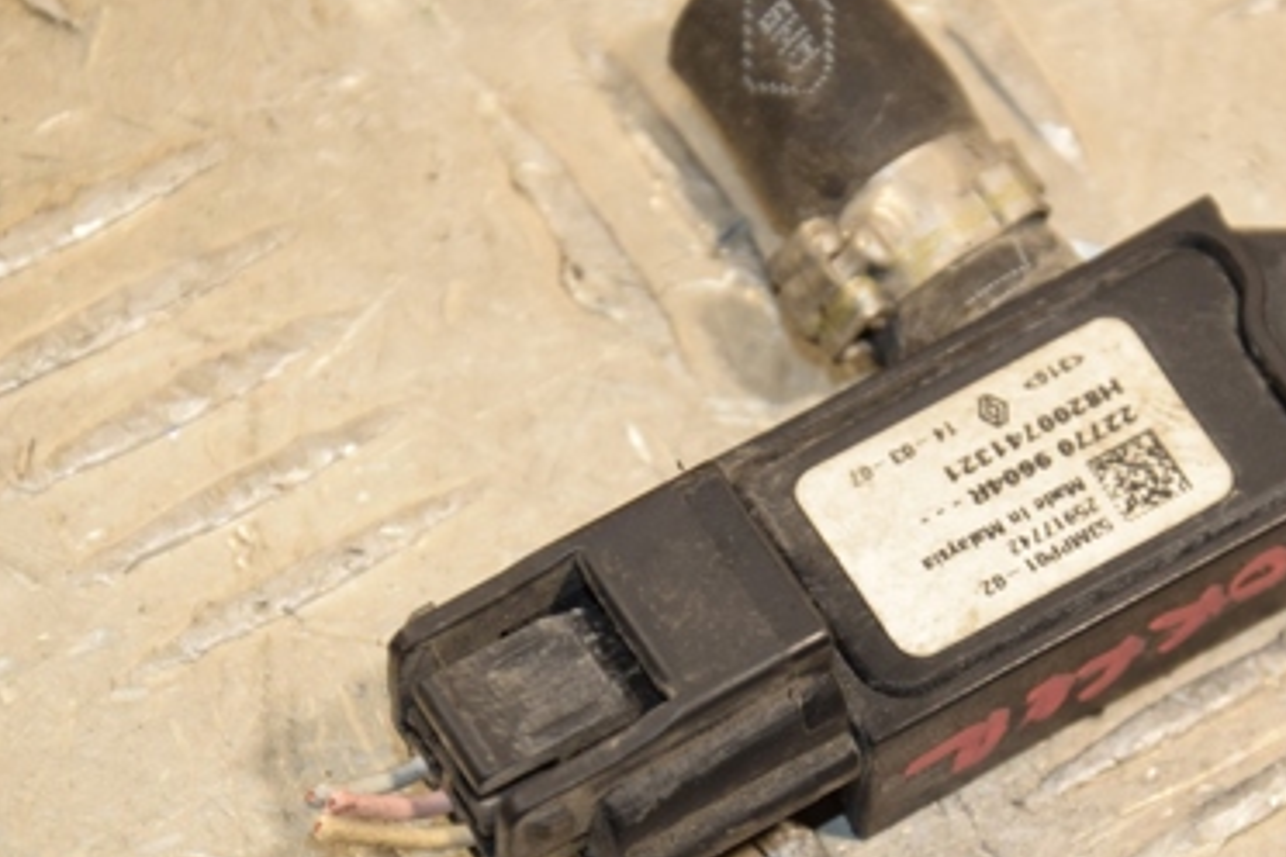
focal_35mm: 271
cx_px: 909
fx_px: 9675
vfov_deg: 5.1
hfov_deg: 7.6
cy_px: 536
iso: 800
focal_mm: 105
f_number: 7.1
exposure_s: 1/200
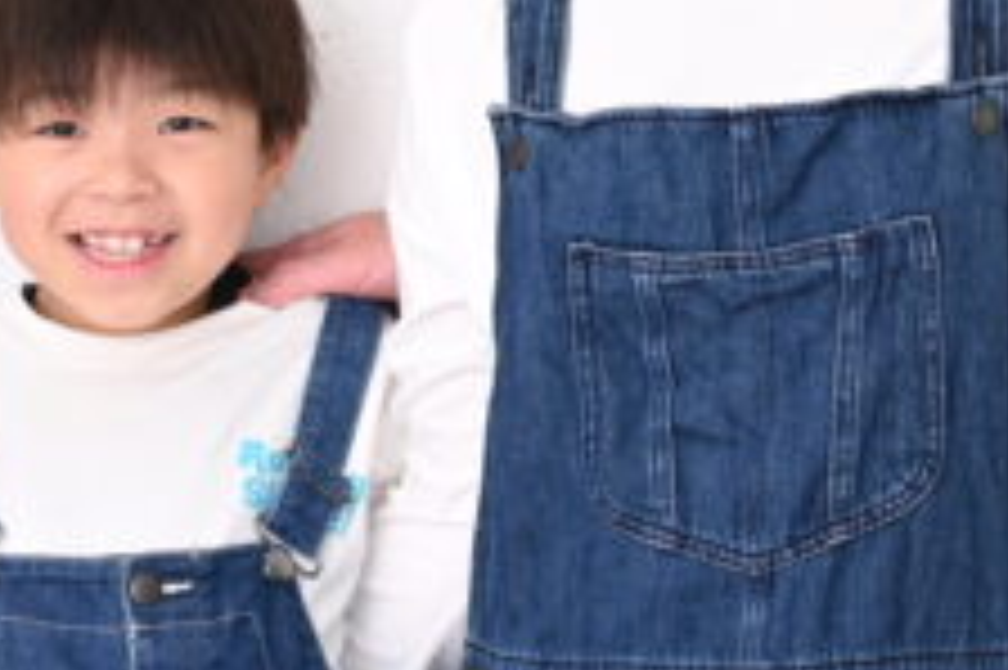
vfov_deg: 5.9
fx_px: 6407
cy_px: -344
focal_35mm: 229
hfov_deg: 9.0
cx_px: 684
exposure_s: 1/200
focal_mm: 50
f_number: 4
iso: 160
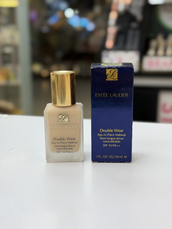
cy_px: 114
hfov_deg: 30.3
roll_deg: -0.2
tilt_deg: -15.0
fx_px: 318
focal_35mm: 48
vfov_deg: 39.7
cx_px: 86
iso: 64
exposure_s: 1/363
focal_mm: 6.76
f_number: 1.78
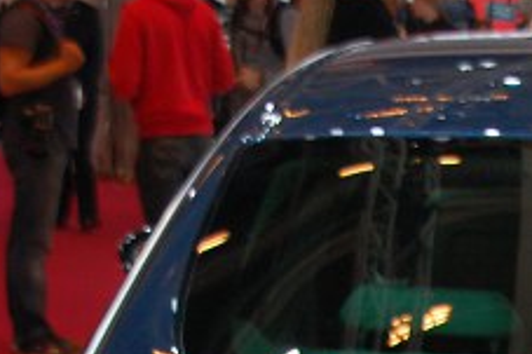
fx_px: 2998
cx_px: 677
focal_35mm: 203
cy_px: 770
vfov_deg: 6.5
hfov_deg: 10.0
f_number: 5
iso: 400
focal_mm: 30
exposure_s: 1/100
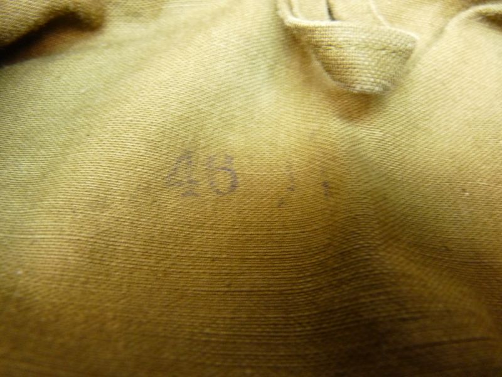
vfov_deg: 51.4
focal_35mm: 27
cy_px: 188
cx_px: 251
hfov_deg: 65.3
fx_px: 392
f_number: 2.8
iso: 400
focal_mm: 4.8
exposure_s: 1/10
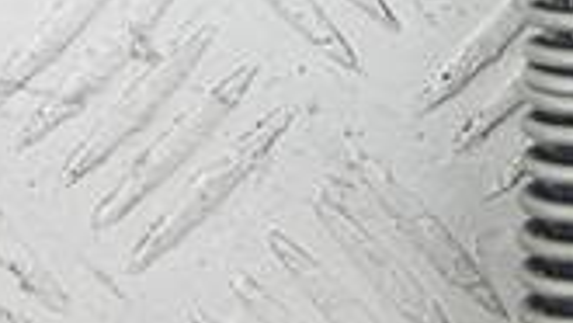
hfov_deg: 11.9
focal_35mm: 176
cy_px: -563
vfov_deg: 6.4
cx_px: 729
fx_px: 2675
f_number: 1.7
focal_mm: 4.2
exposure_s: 1/100
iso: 64
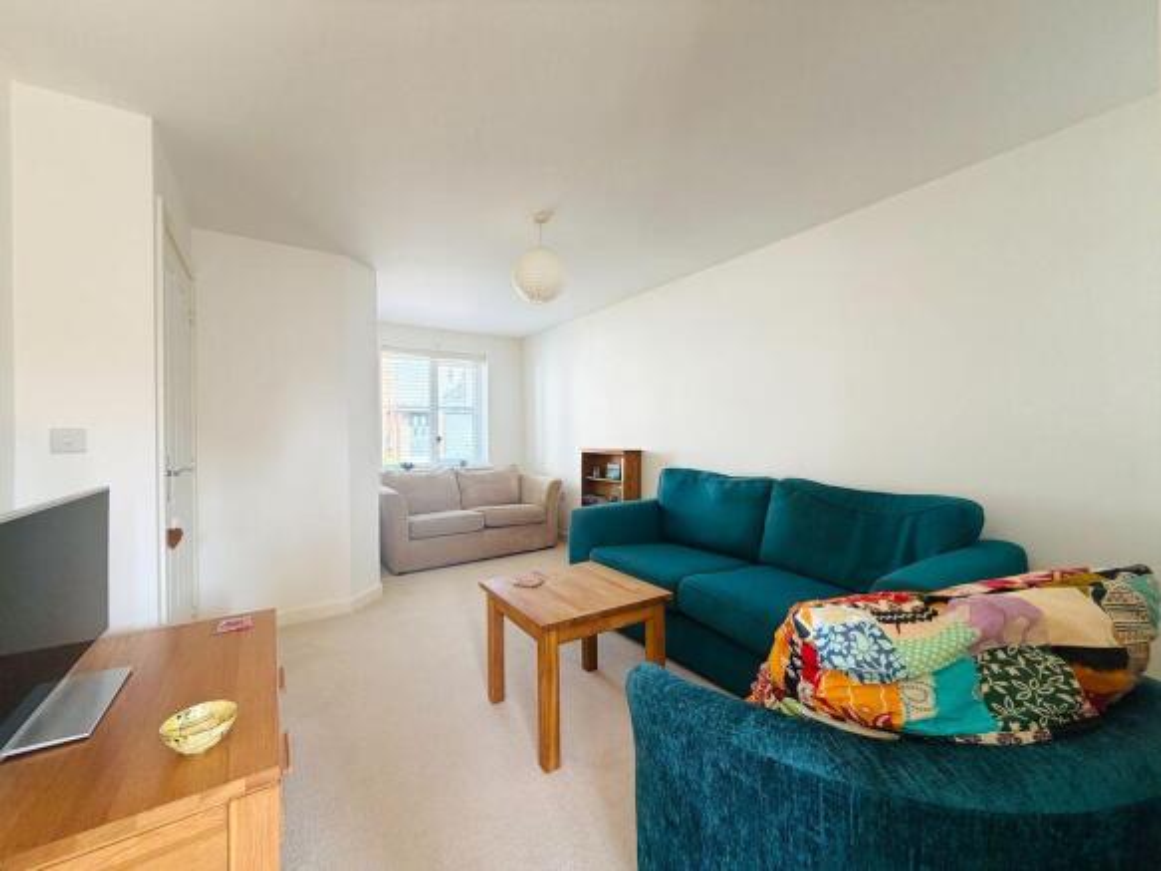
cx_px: 580
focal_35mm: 14
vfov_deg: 85.7
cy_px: 436
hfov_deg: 102.1
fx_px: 469
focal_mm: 2.22
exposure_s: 1/121
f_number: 2.2
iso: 160
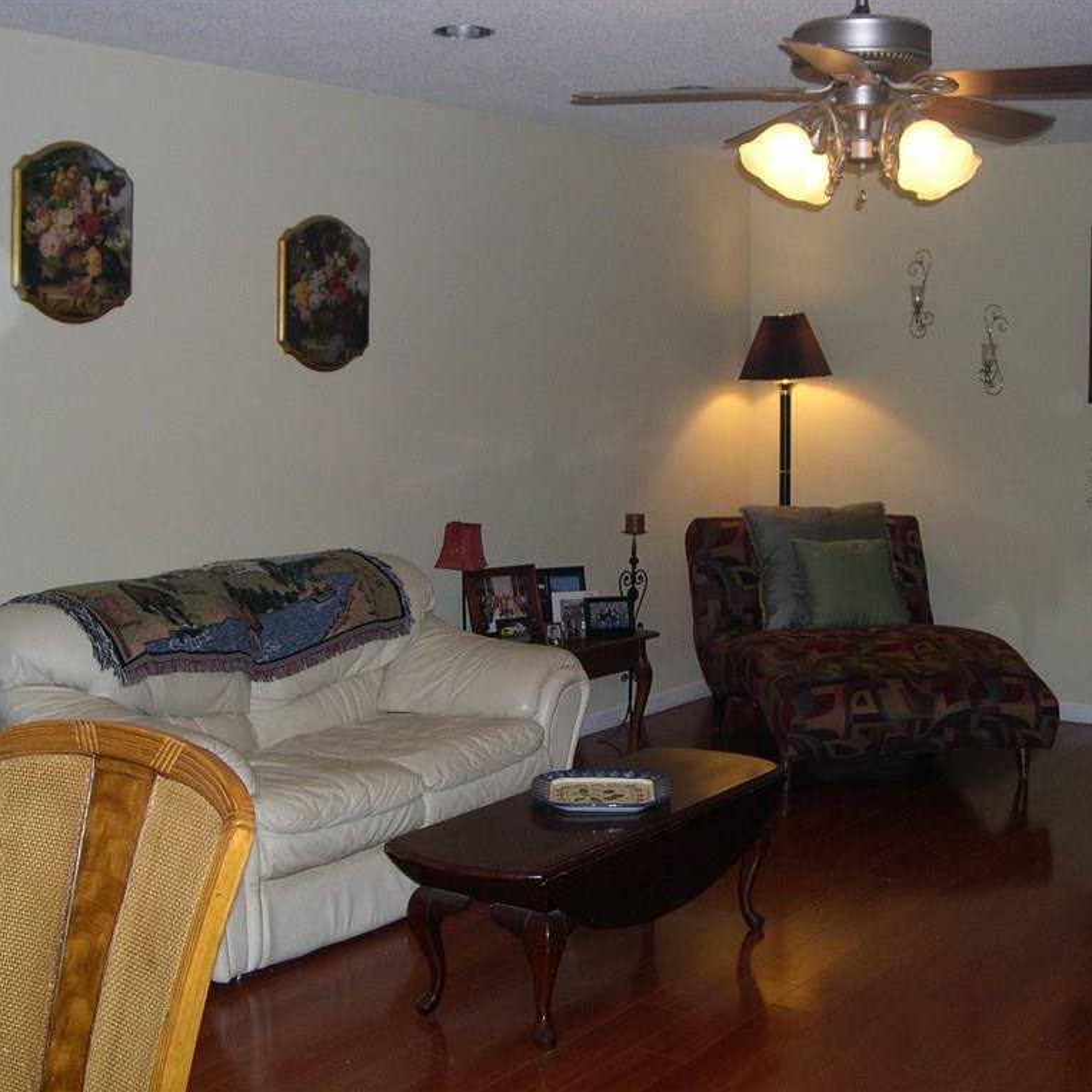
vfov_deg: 37.6
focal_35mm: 45
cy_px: 545
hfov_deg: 37.5
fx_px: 1606
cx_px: 570
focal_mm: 8
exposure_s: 1/60
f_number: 2.8
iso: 200
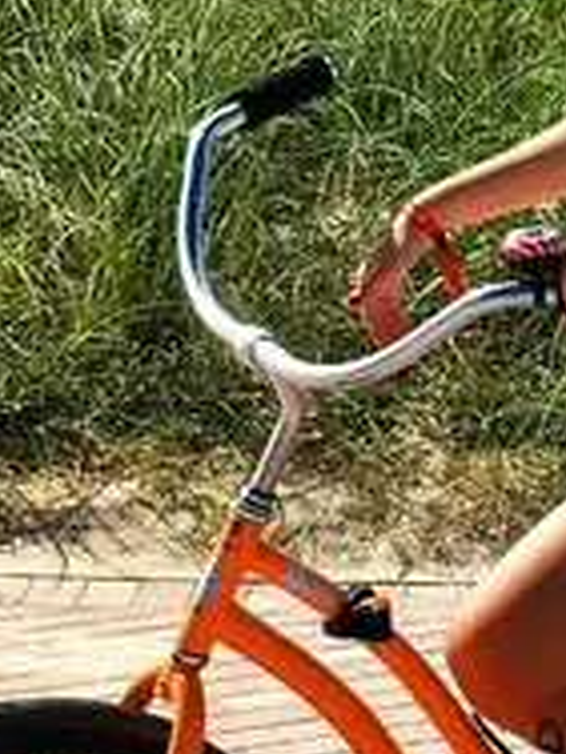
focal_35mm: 154
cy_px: 477
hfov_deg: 9.3
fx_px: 3357
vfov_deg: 12.8
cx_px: 955
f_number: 2.2
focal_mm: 4.15
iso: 25
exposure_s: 1/2137
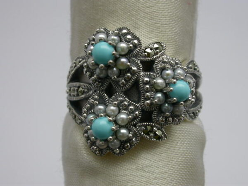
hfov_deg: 23.0
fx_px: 609
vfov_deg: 17.4
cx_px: 124
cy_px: 93
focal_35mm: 85
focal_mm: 17.7
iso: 100
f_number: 7.4
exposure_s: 1/27.3
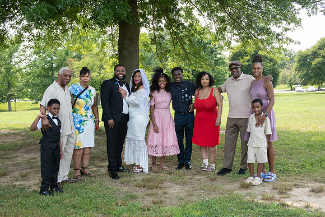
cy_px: 108
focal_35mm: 46
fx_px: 415
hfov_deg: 42.7
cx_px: 162
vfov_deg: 29.3
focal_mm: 44
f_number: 6.3
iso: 800
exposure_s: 1/400
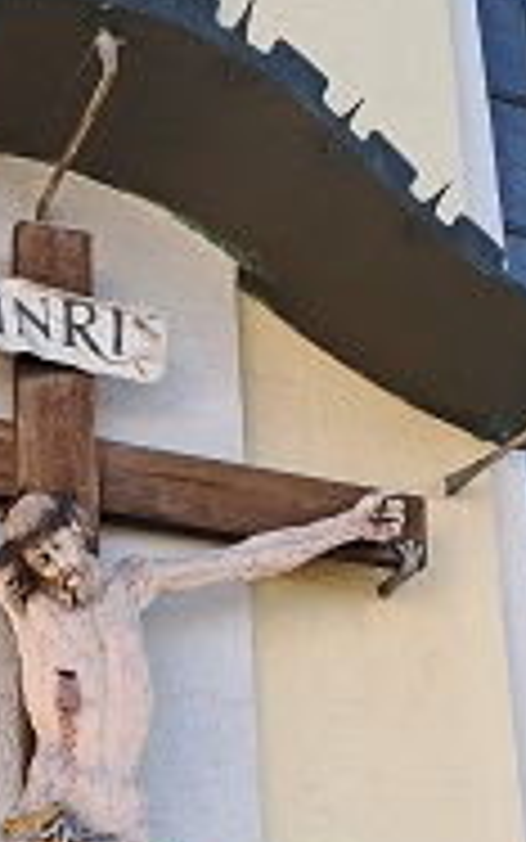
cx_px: 58
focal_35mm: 87
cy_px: 860
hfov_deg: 14.9
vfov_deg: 22.8
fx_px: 1994
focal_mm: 4
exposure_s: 1/134
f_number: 1.8
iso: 50
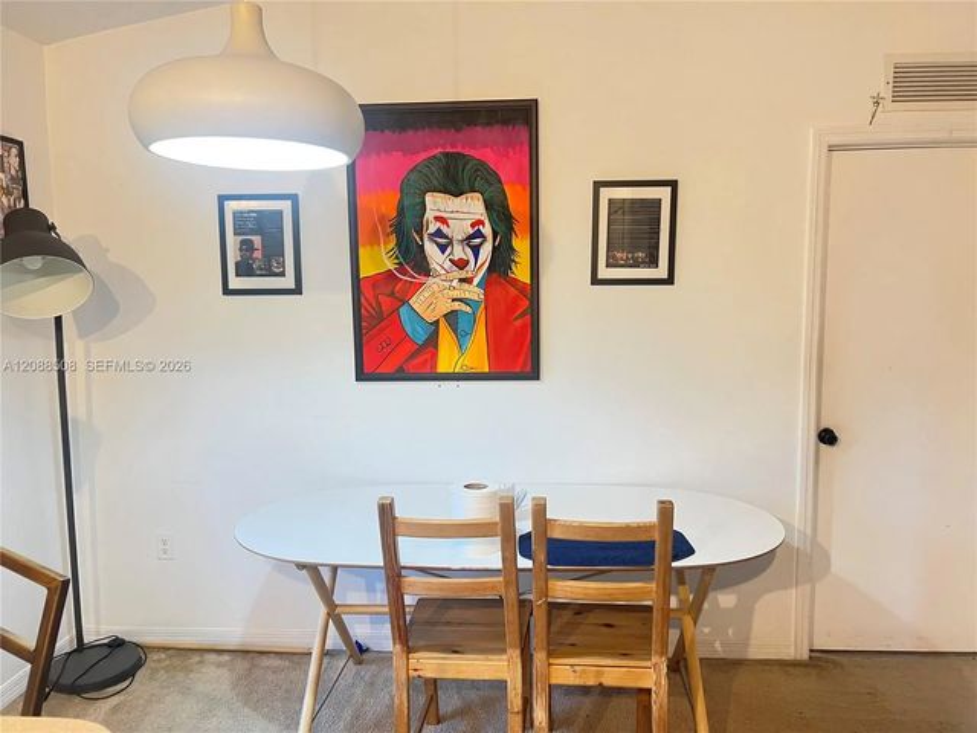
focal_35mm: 26
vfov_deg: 53.1
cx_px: 488
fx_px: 734
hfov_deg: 67.3
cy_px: 366
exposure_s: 1/60
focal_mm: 5.7
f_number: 1.5
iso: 320
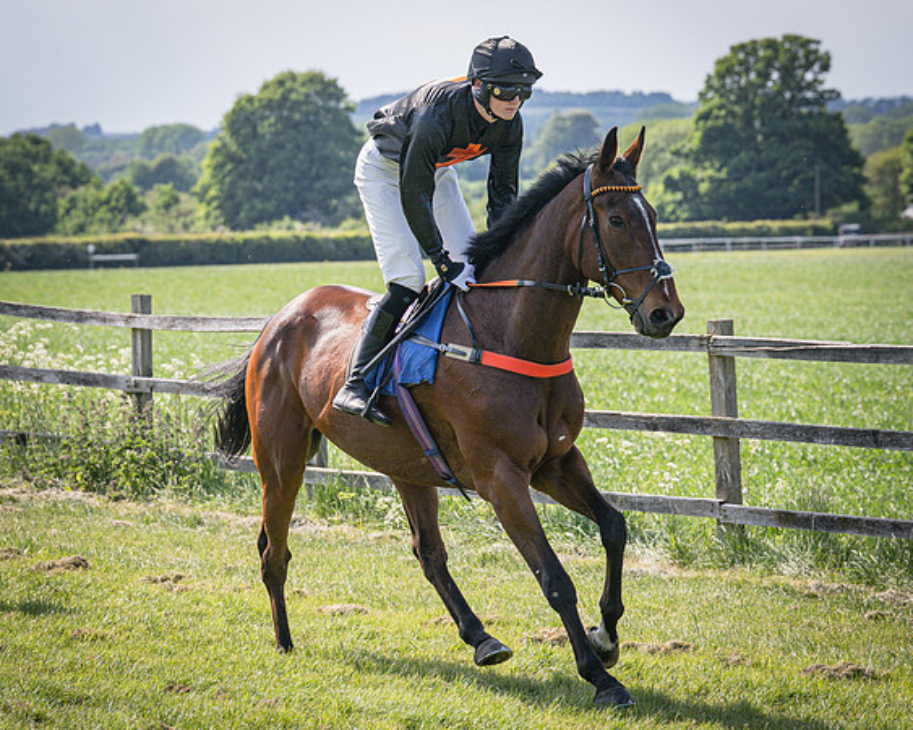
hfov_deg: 11.1
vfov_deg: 8.9
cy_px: 324
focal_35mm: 173
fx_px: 4673
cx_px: 321
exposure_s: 1/3200
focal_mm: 92
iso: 400
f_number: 4
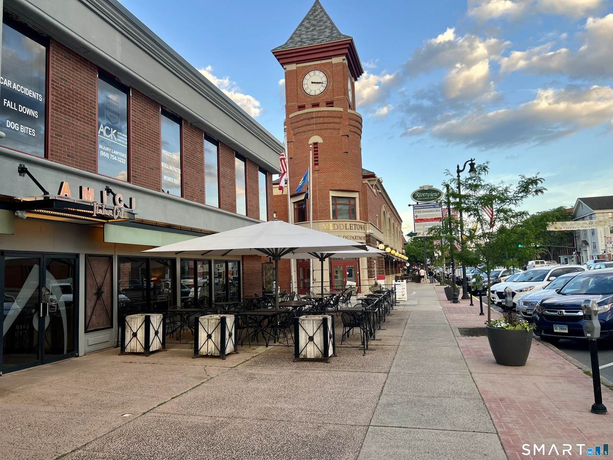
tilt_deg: +4.7
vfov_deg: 53.1
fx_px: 460
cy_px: 230
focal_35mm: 26
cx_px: 306
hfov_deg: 67.3
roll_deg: +2.6
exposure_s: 1/526
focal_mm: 5.7
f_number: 1.5
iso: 50
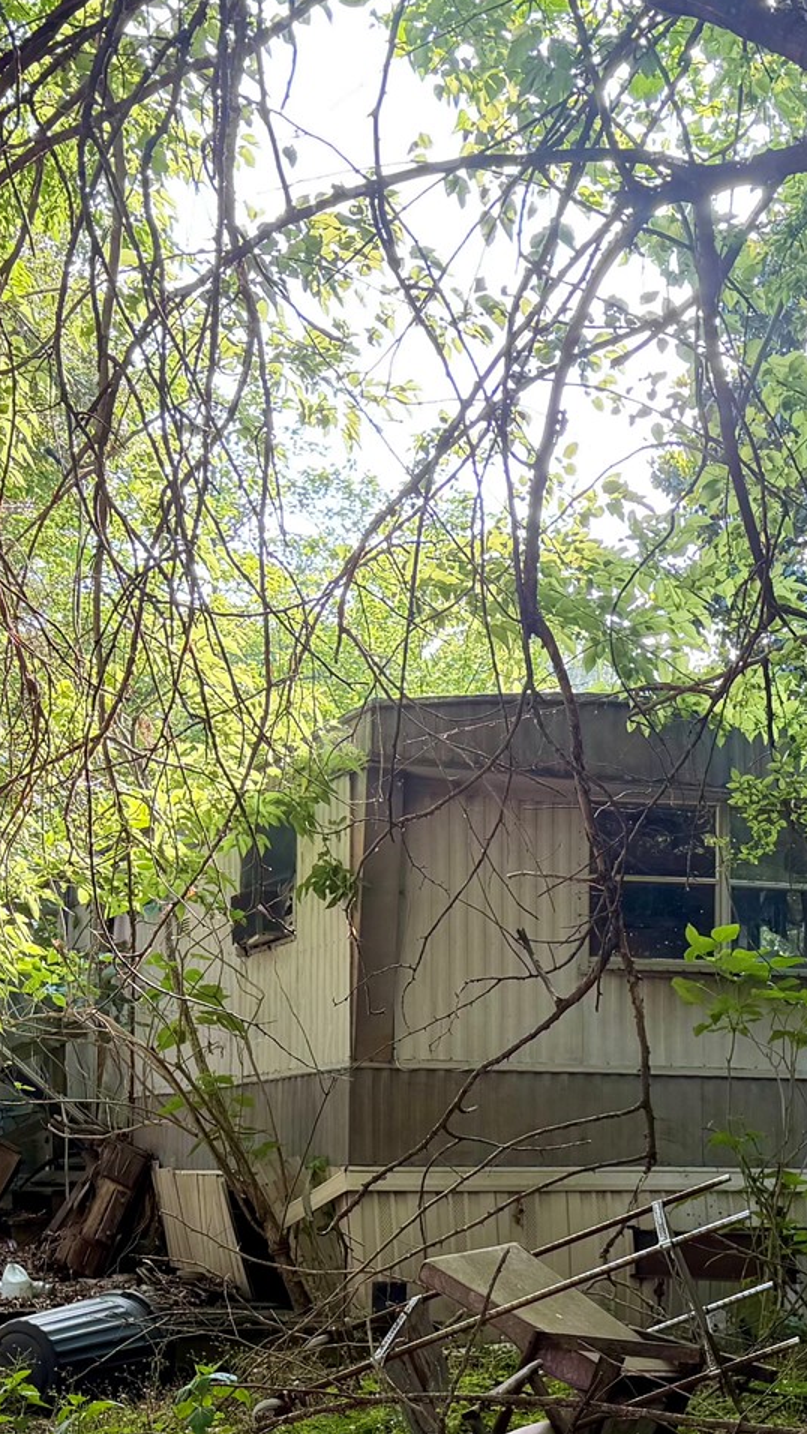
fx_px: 2130
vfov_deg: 36.3
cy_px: 1083
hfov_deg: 21.5
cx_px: 435
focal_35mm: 56
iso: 80
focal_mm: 6.76
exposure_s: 1/287
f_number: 1.78
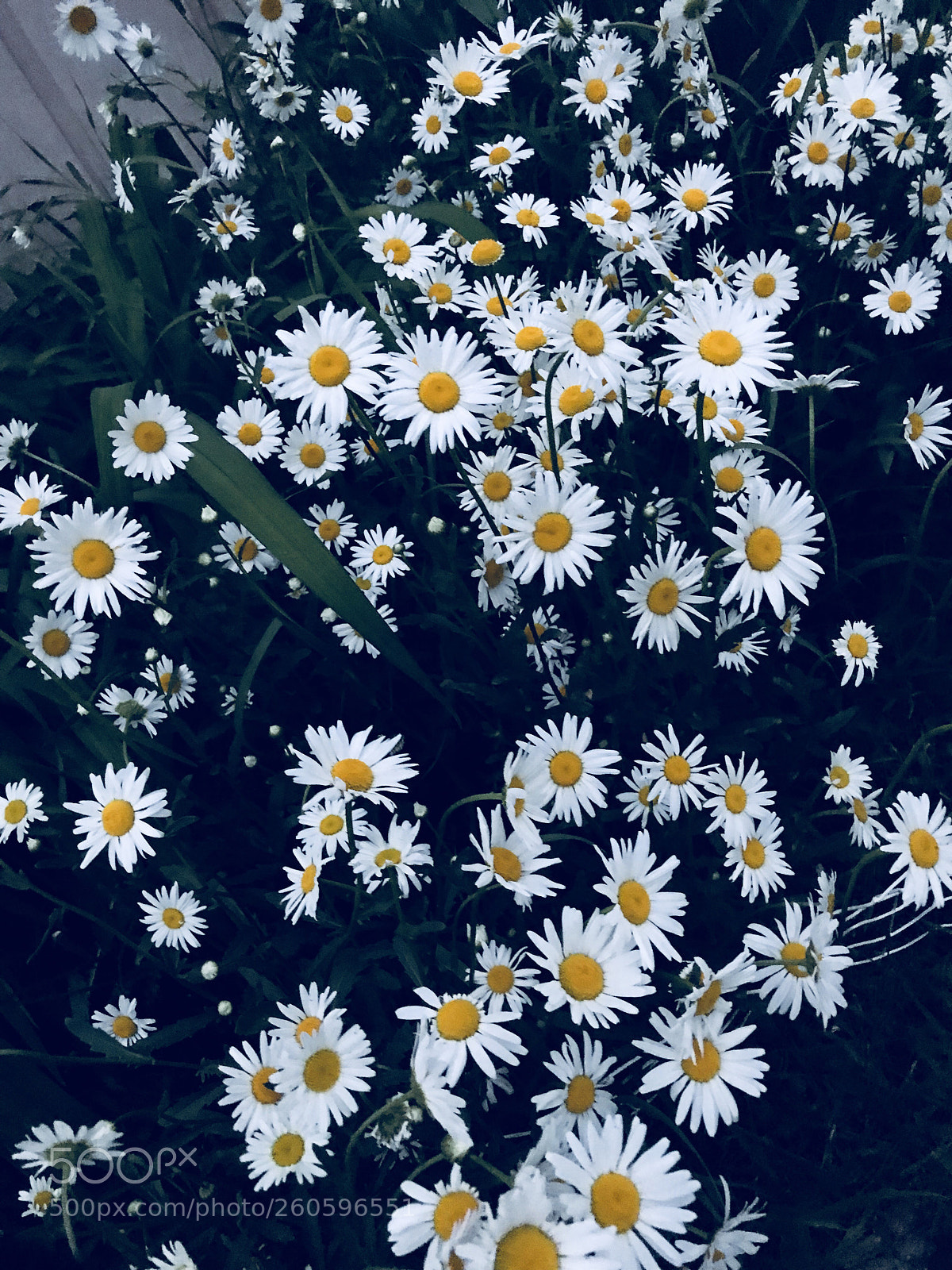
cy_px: 635
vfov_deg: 63.4
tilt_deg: -38.1
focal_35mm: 28
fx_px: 1027
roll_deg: +29.4
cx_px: 476
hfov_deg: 49.7
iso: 100
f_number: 1.8
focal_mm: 3.99
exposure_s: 1/4
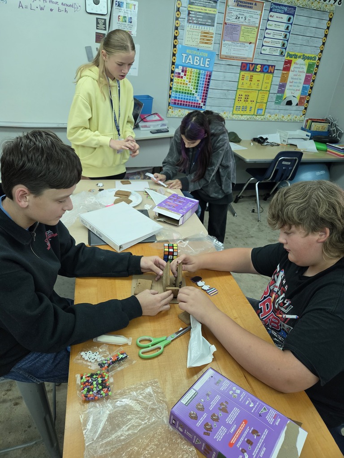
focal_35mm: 23
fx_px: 305
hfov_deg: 58.9
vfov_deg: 73.9
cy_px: 229
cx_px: 172
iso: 400
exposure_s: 1/120
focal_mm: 5.4
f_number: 1.8
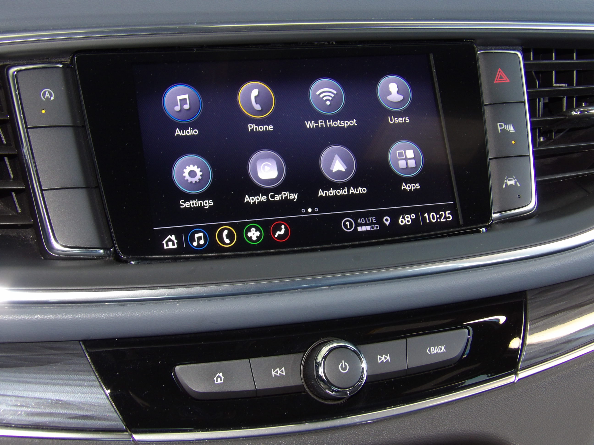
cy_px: 222
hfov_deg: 31.2
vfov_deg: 23.7
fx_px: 1064
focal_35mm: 62
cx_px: 297
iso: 200
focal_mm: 11.1
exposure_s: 1/31
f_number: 4
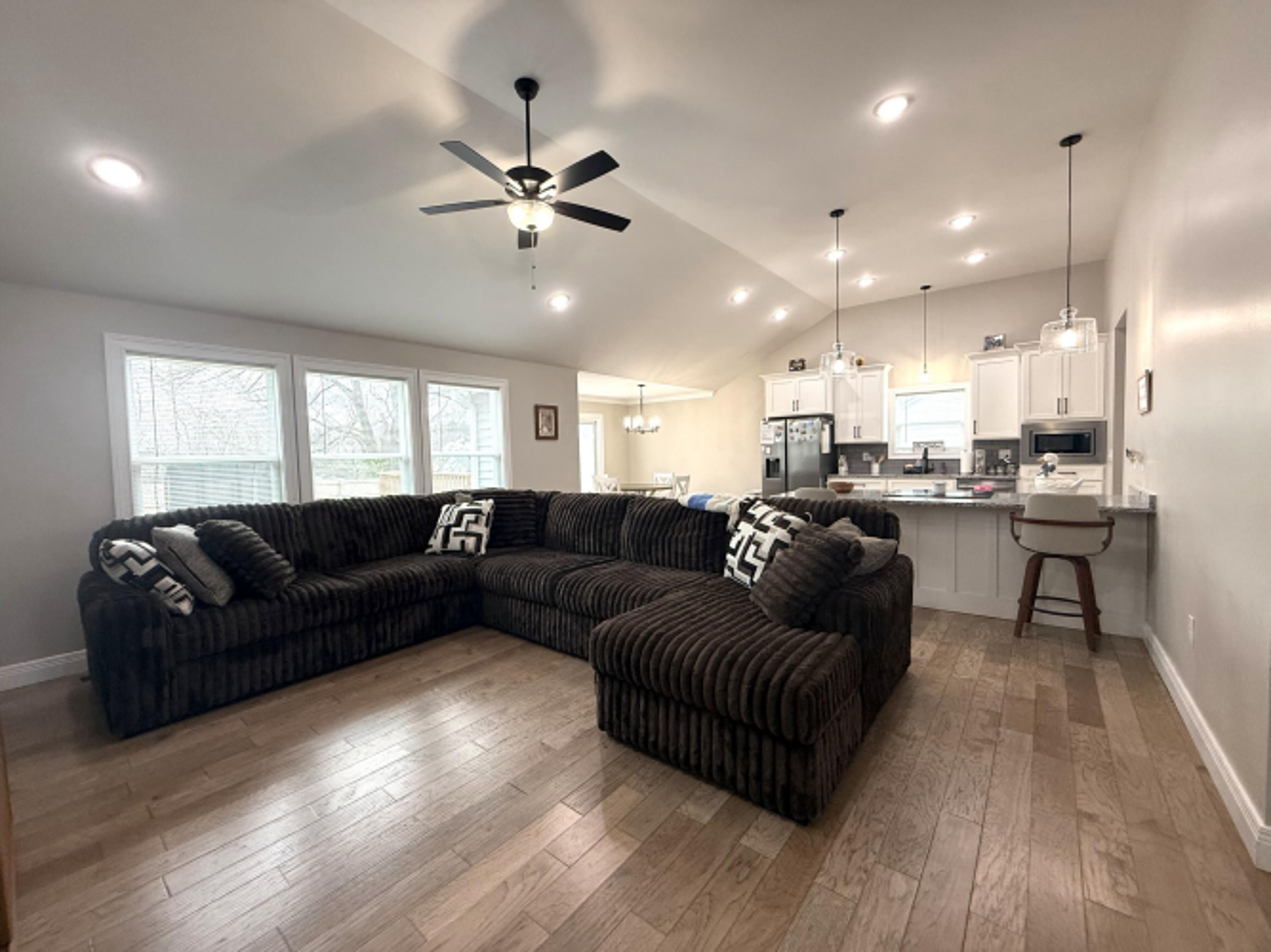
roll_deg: +1.8
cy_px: 476
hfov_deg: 102.1
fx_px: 514
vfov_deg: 85.7
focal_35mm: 14
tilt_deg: -2.6
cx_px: 636
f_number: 2.2
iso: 200
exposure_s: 1/120
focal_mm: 2.22
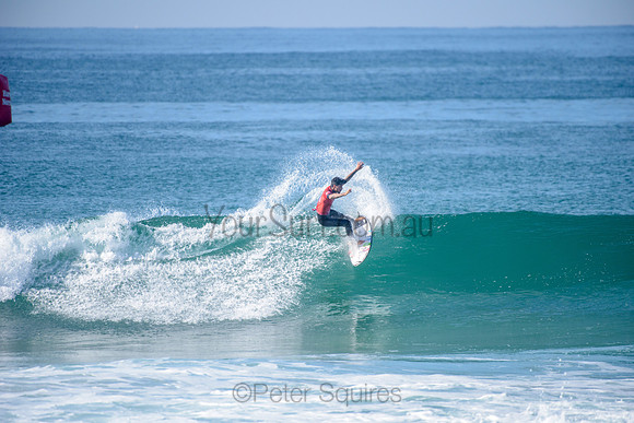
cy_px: 212
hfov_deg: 4.1
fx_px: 8807
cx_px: 317
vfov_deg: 2.8
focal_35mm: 500
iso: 250
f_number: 5.6
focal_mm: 500
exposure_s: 1/2500
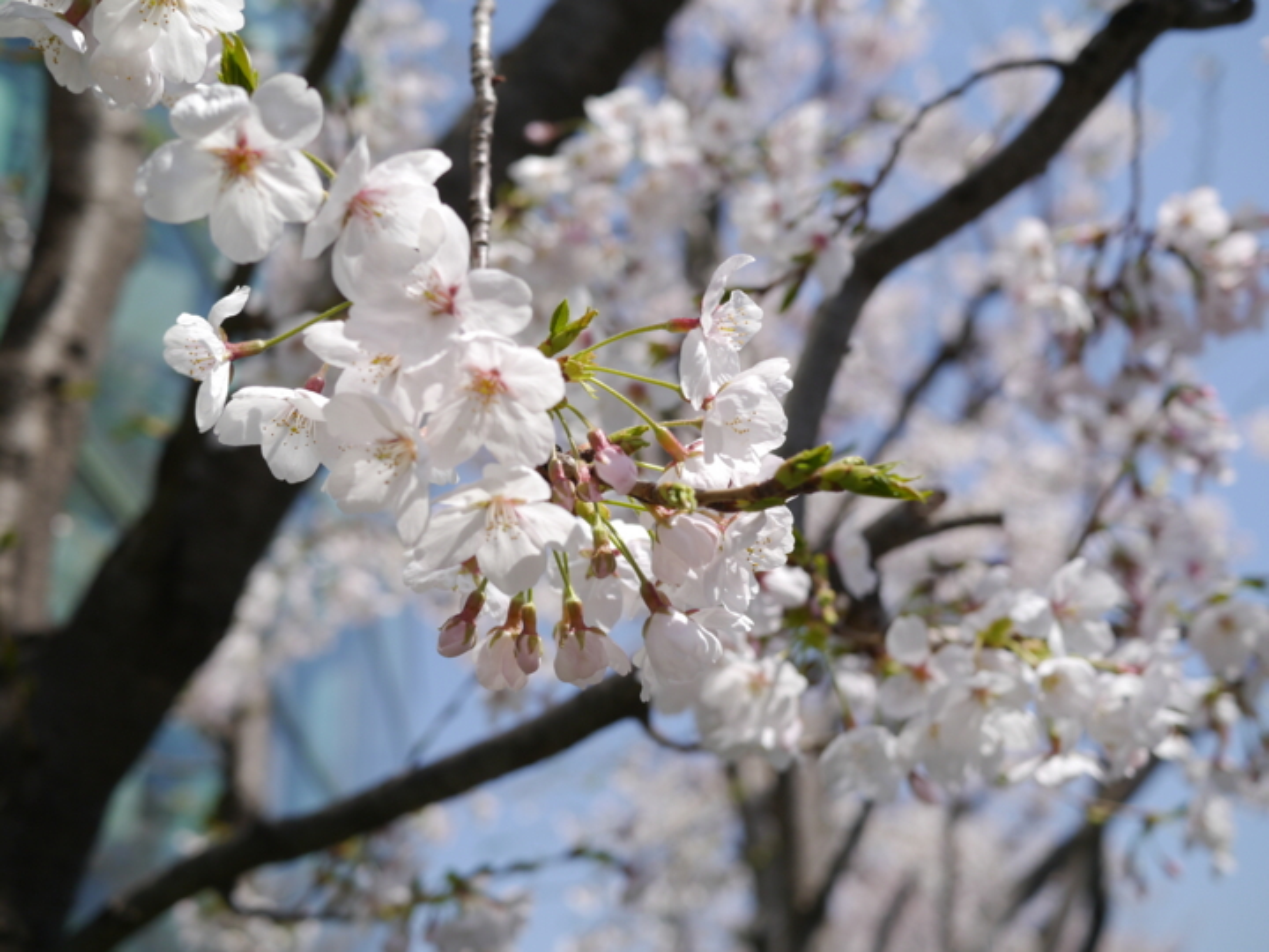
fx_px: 1466
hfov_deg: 46.8
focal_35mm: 40
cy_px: 476
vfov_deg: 36.0
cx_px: 634
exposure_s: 1/2500
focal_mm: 20
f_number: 2.8
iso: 160
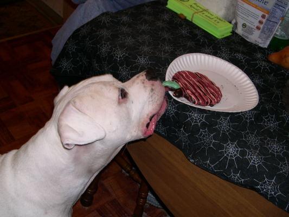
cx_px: 144
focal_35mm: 38
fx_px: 317
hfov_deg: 49.0
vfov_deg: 37.7
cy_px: 108
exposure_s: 1/60
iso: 100
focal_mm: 8
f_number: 2.8
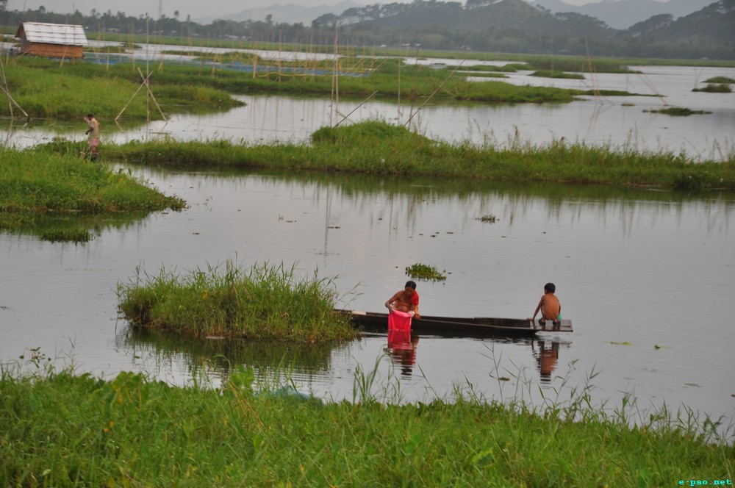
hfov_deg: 13.1
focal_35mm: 158
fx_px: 3211
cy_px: 244
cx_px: 368
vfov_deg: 8.7
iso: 200
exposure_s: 1/320
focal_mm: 105
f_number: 6.3
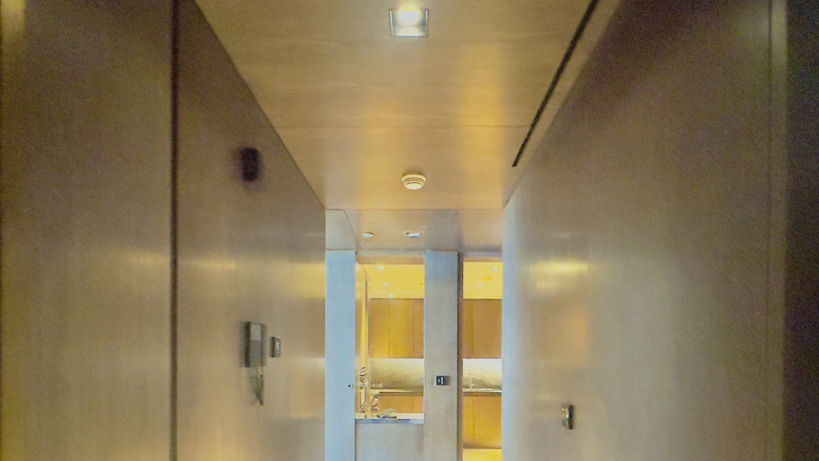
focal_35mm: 20
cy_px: 363
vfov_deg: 52.5
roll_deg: -1.5
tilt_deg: -1.2
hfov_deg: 86.6
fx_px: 434
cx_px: 416
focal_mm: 2.22
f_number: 2.2
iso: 1250
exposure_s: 1/25
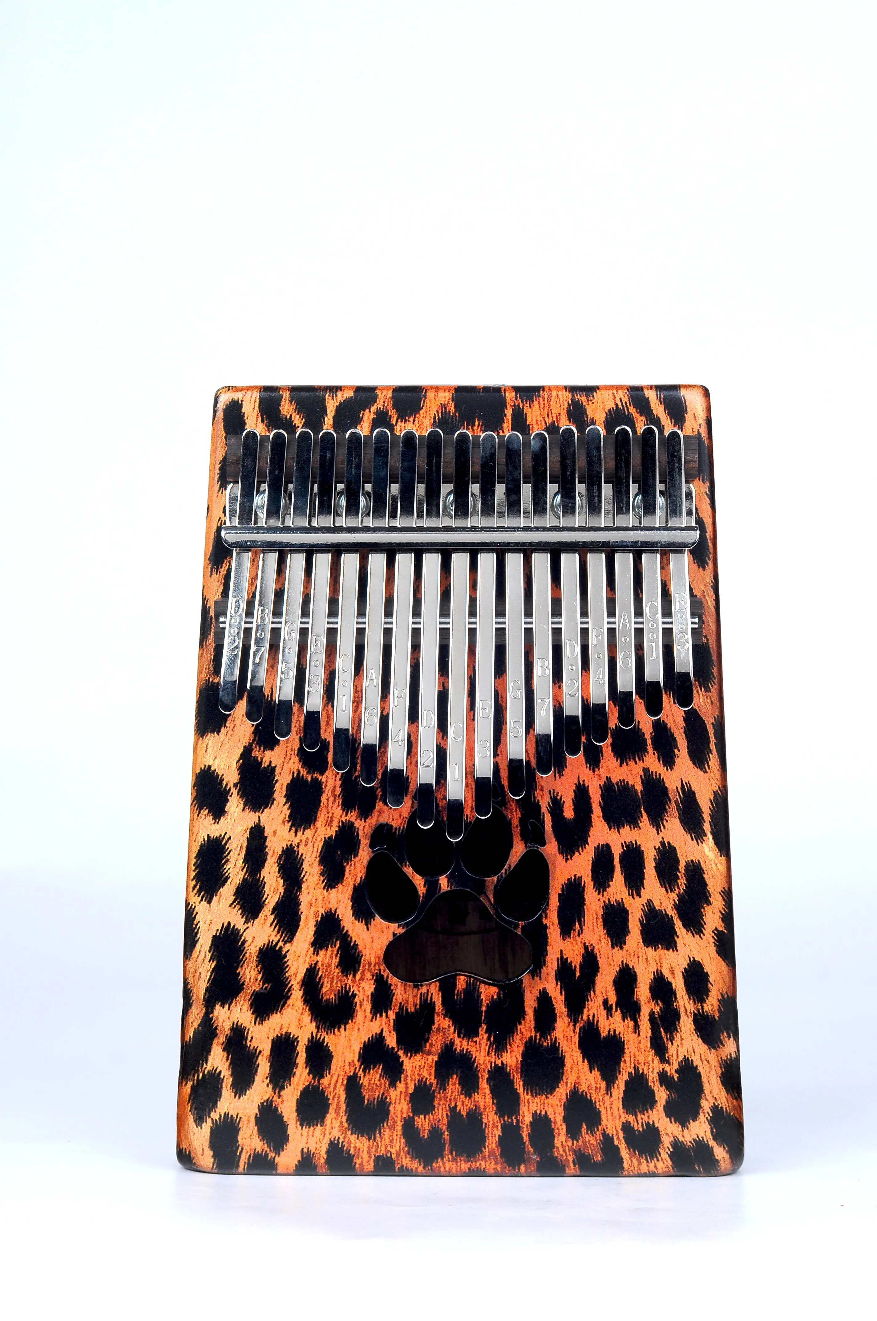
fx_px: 2748
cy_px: 660
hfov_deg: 18.1
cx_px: 438
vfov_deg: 27.0
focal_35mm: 75
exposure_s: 1/100
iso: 320
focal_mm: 50
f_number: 8
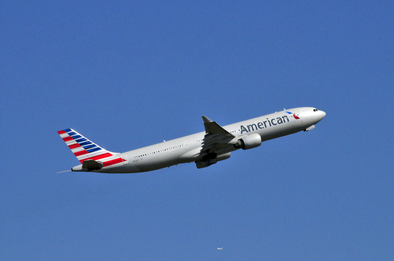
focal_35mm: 450
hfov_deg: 4.6
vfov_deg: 3.0
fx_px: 4919
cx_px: 197
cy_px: 130
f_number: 13
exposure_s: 1/1000
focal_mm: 300
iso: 1600
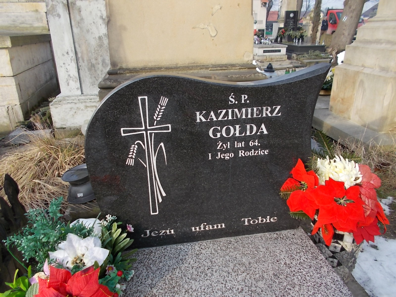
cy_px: 148
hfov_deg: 67.3
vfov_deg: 53.1
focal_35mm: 26
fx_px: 297
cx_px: 198
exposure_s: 1/320
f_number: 3.2
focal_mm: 4.6
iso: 80
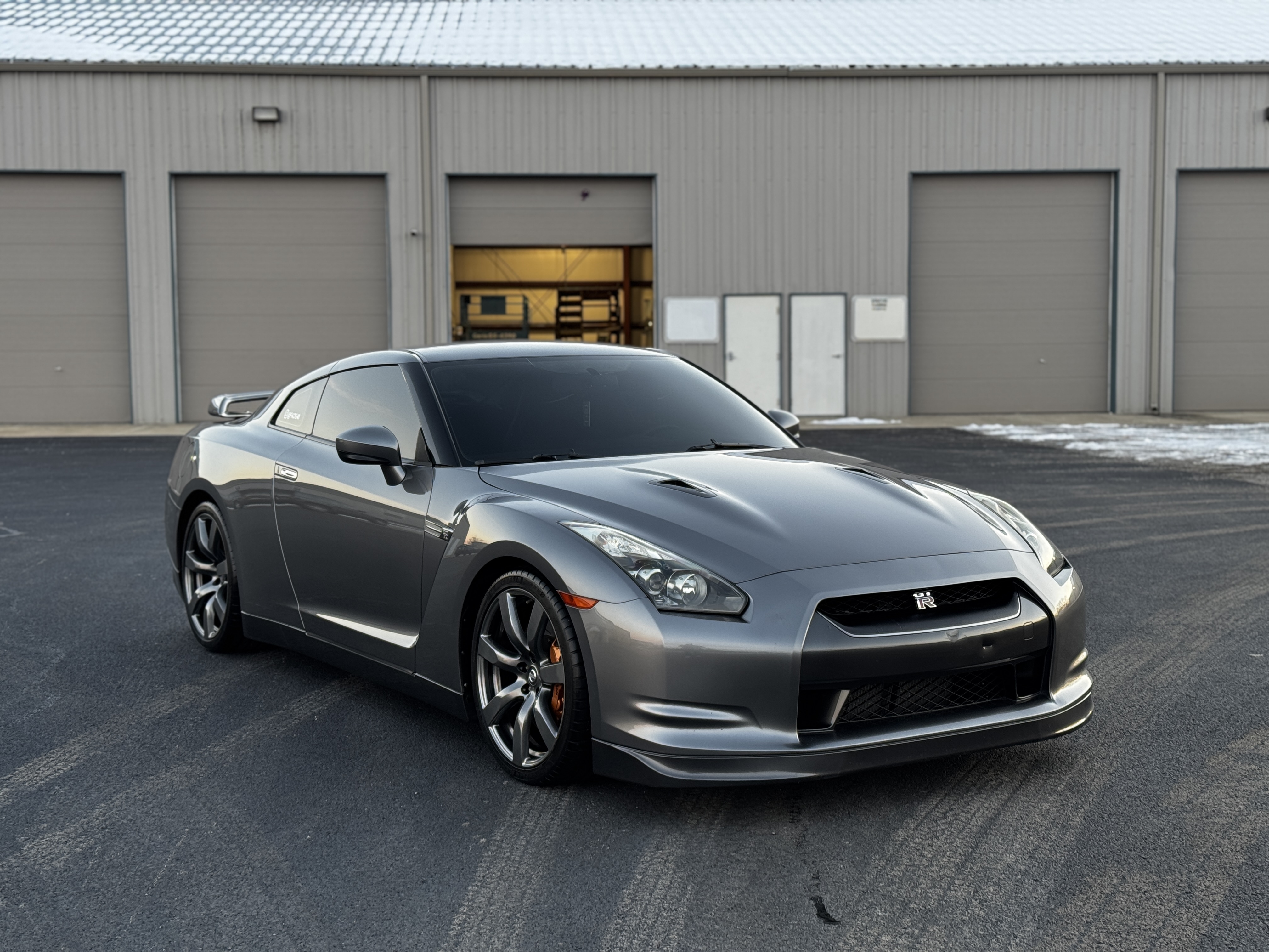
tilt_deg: -3.7
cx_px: 634
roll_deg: +1.2
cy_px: 476
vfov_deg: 30.3
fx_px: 1760
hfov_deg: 39.7
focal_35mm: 48
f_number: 1.78
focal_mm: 6.76
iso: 100
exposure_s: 1/89
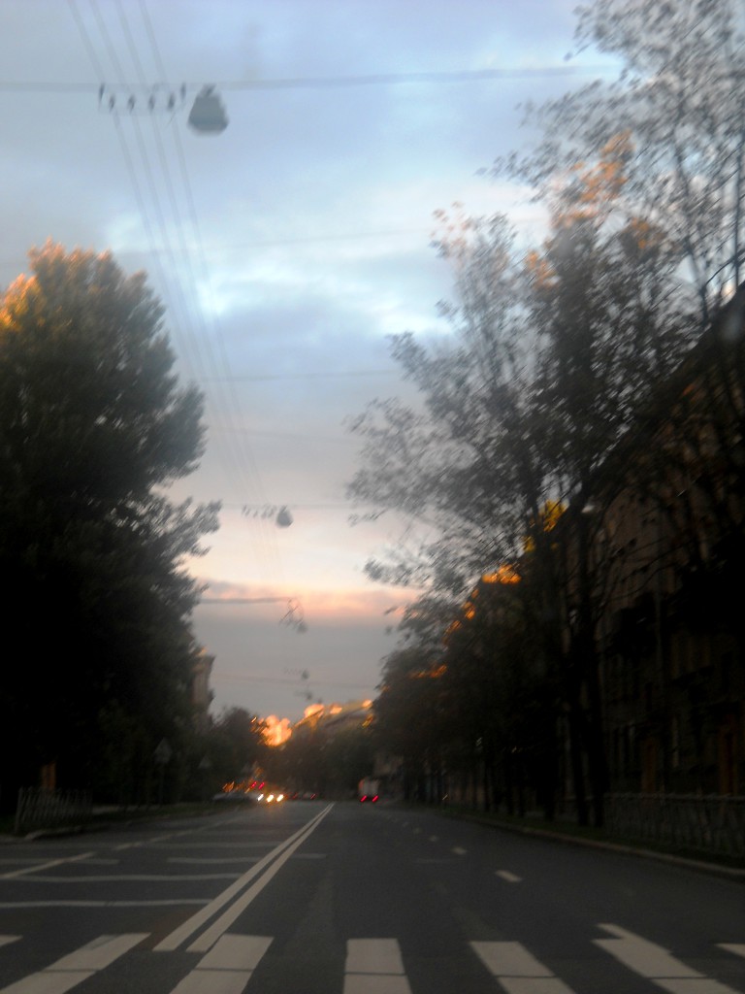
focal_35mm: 66
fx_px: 1894
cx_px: 372
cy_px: 497
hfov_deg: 22.3
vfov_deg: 29.4
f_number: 4
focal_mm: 10.84
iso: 80
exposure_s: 1/50
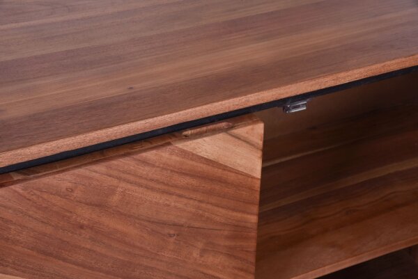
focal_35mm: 85
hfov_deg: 23.9
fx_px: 988
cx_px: 209
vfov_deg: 16.1
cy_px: 140
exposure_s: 1/125
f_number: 20
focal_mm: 85
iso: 400
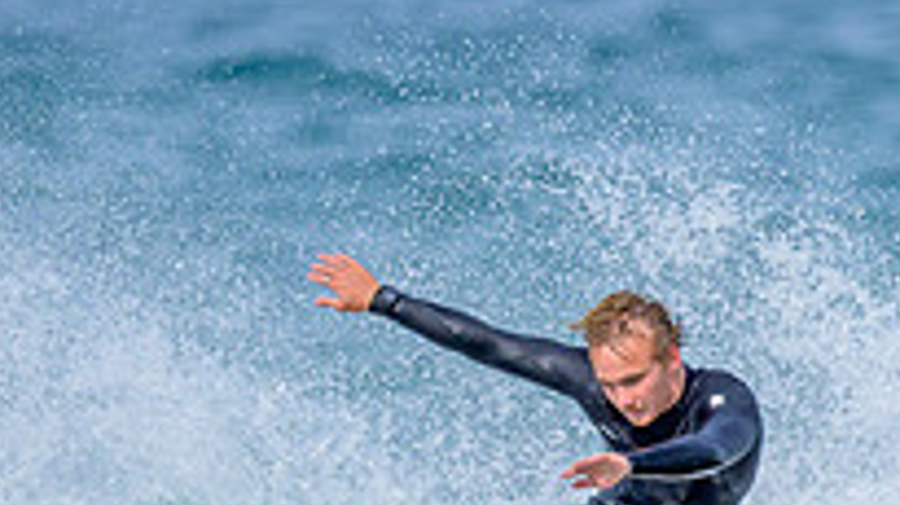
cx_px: 688
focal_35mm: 3263
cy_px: 791
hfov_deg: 0.7
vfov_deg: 0.4
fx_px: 77819
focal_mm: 800
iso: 250
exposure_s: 1/2000
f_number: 6.3
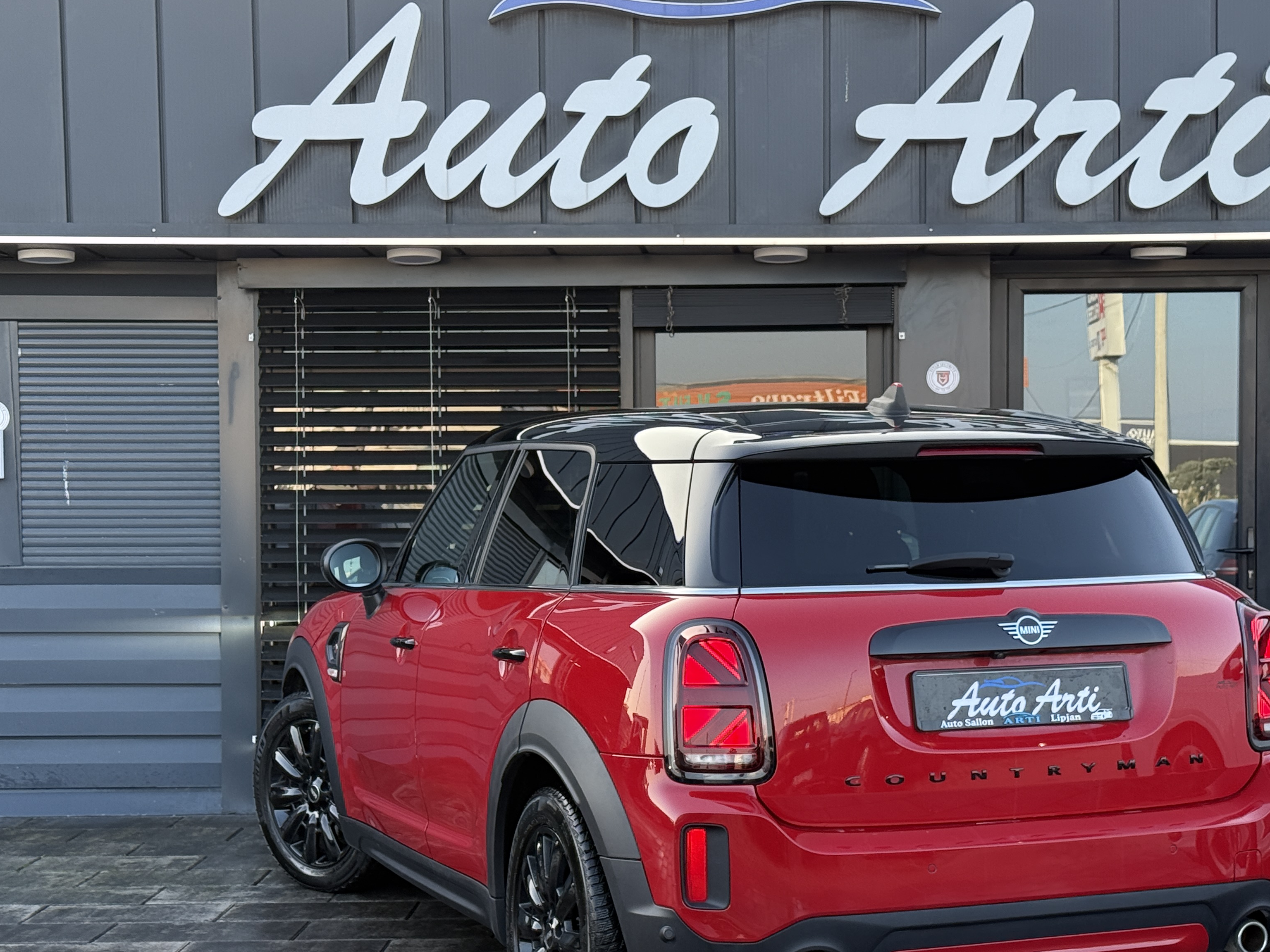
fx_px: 2311
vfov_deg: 23.3
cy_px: 550
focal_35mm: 63
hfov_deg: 30.7
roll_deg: +0.0
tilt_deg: -1.3
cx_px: 699
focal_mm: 6.76
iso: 100
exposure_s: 1/481
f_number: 1.78
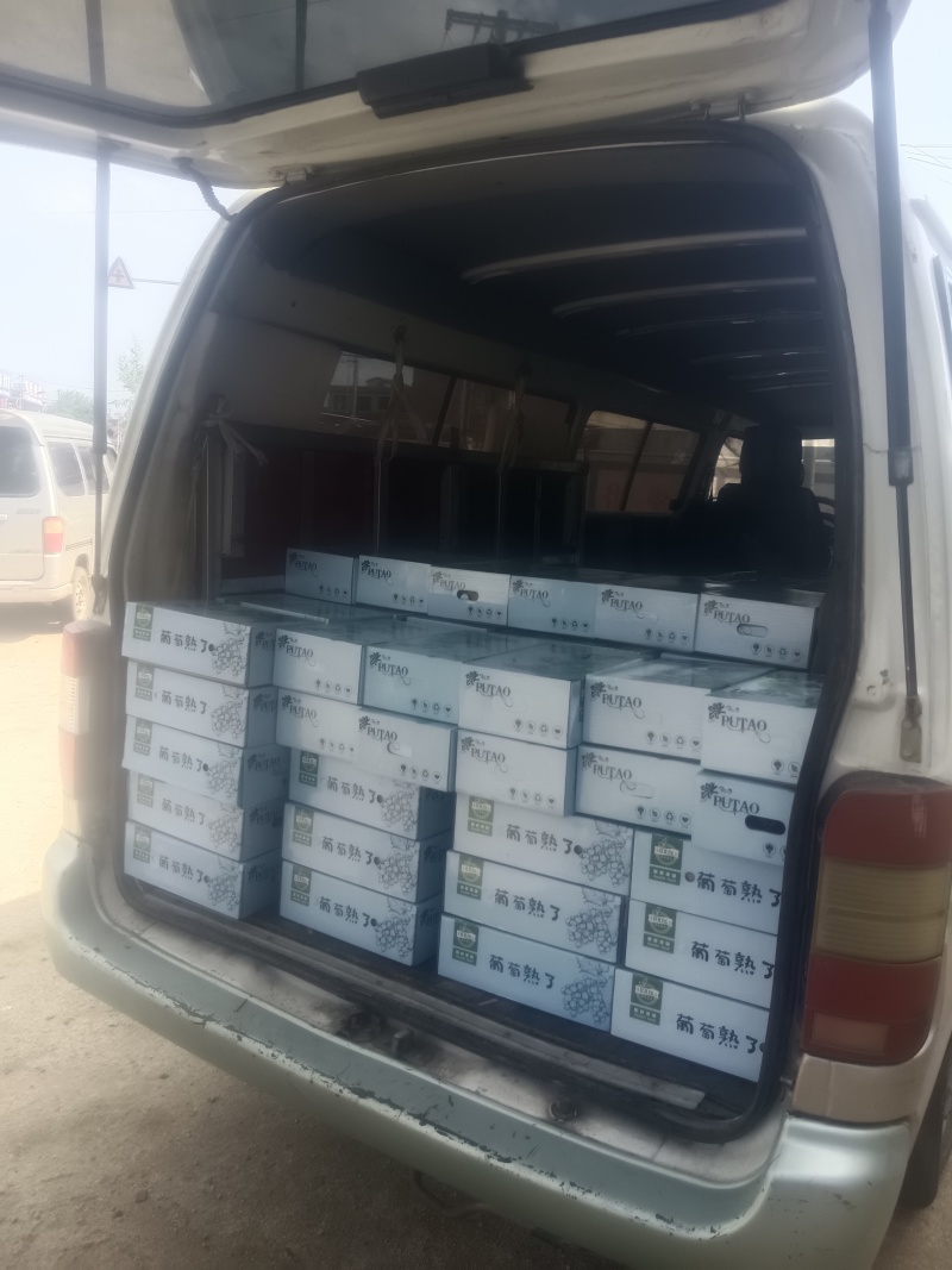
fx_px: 954
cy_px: 635
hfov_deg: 53.1
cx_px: 476
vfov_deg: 67.3
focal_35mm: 26
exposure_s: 1/212
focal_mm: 3.96
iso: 100
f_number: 1.8
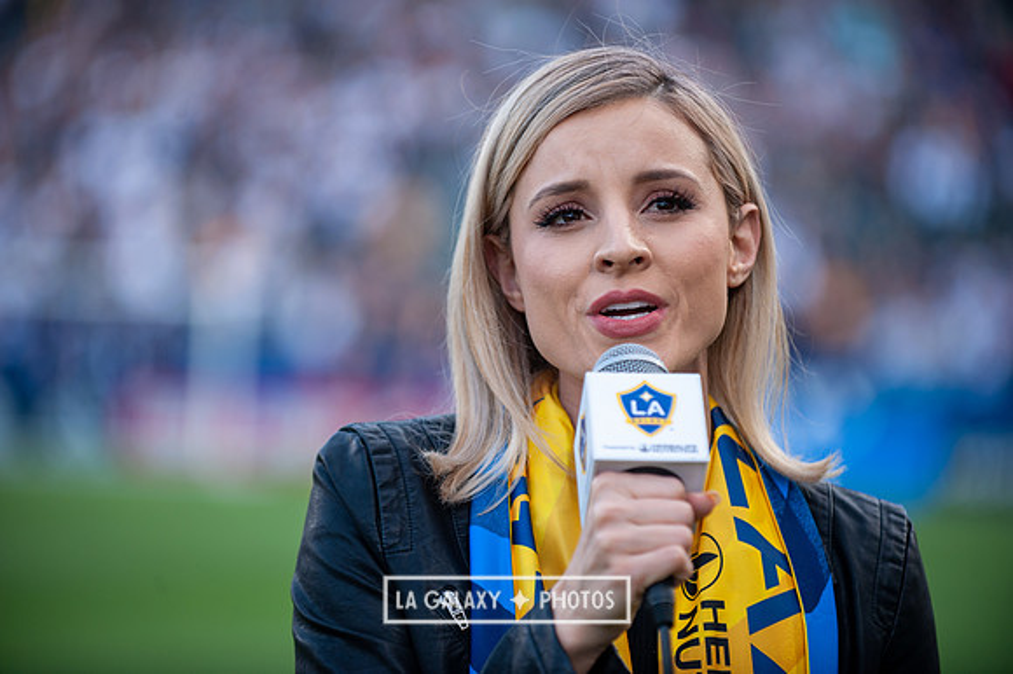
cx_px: 506
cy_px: 337
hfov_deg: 13.3
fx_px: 4359
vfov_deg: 8.8
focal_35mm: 155
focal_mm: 155
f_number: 2.8
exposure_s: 1/400
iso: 250
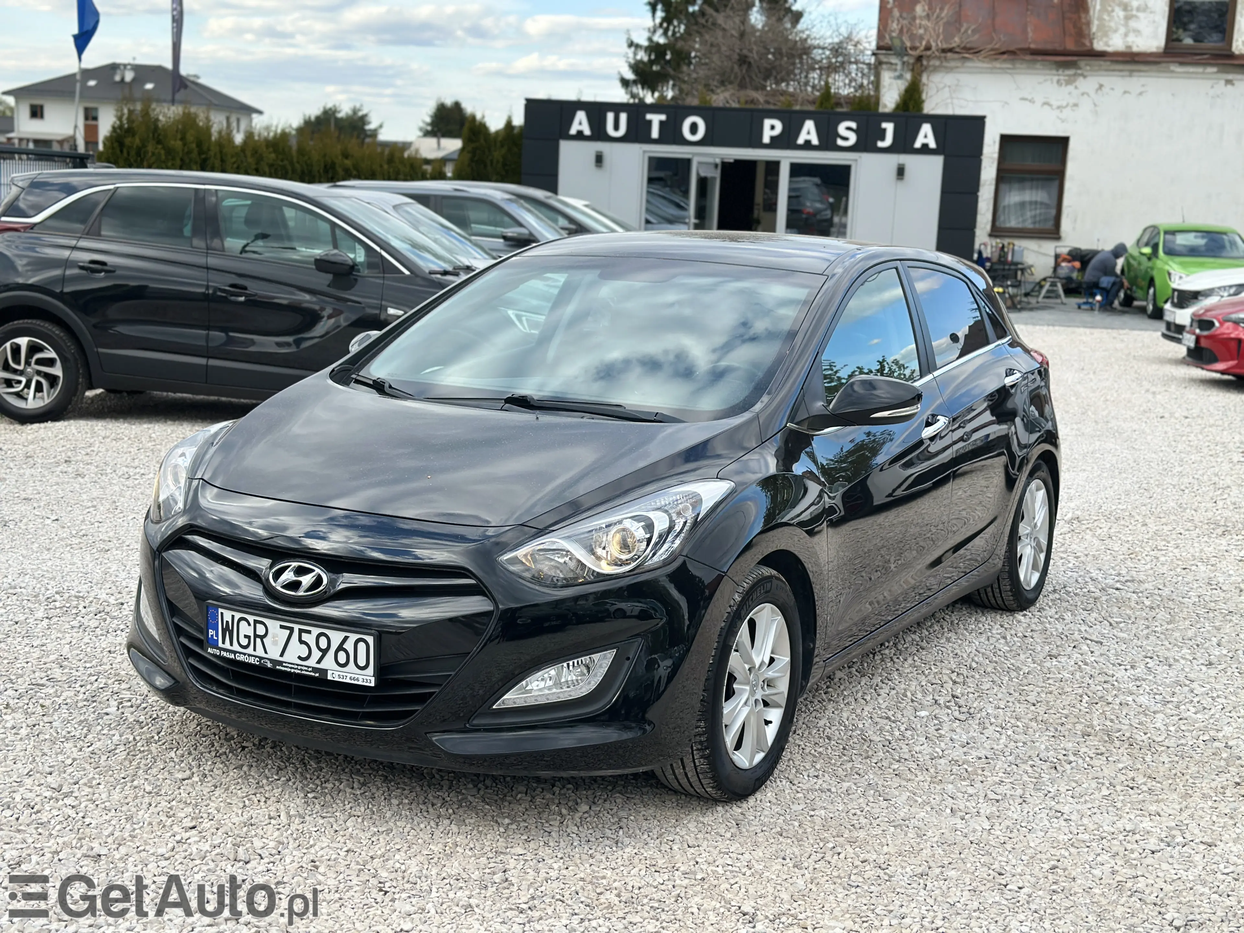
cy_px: 466
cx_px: 622
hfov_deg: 39.7
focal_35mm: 48
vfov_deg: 30.3
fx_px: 1725
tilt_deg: -9.9
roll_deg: -2.5
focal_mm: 6.86
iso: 80
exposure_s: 1/1199
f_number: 1.78
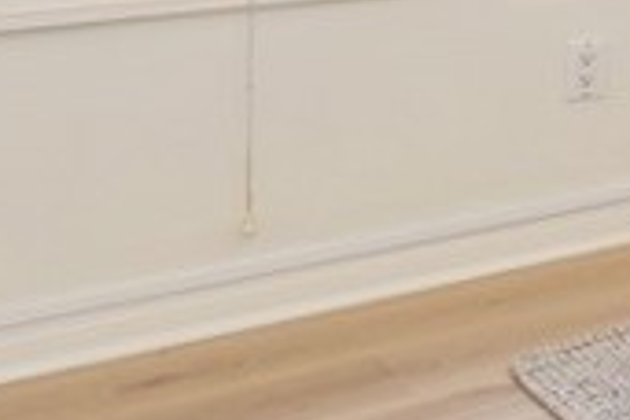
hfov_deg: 15.4
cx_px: 1452
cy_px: -186
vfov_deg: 15.2
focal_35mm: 84
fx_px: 1470
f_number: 5.6
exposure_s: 1/125
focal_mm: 14
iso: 500
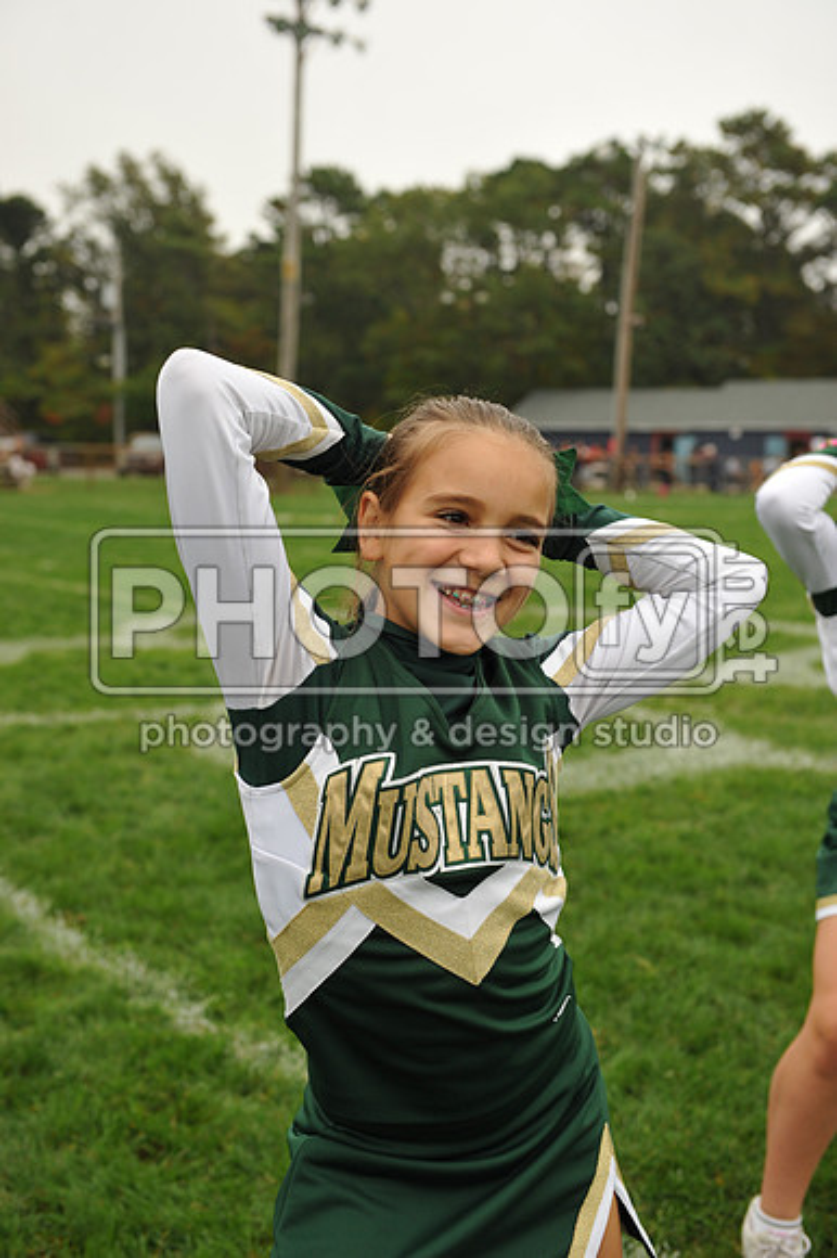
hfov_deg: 27.0
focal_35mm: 50
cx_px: 418
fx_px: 1746
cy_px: 629
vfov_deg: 39.6
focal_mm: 50
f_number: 4
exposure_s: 1/2500
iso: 800
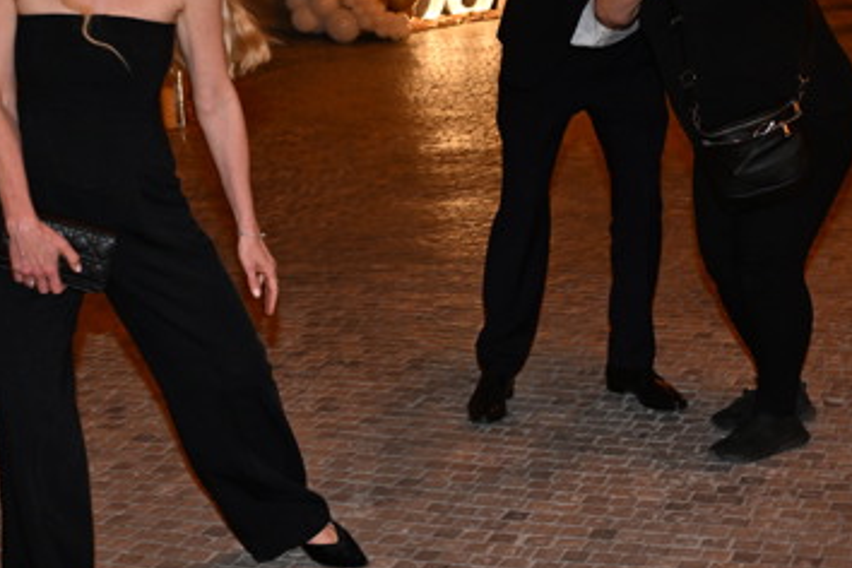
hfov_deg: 26.0
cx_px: 474
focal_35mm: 78
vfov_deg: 17.5
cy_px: 193
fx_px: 1846
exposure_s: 1/125
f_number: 5
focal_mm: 40
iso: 4000
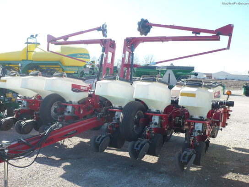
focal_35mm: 35
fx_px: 252
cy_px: 94
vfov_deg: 40.7
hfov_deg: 52.6
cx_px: 124
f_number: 2.8
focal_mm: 5.8
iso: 100
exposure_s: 1/400
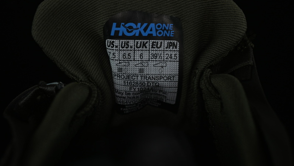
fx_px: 616
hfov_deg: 26.9
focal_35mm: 79
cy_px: 75
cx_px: 148
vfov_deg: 15.3
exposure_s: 1/50
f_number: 6.3
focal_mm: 50
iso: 160
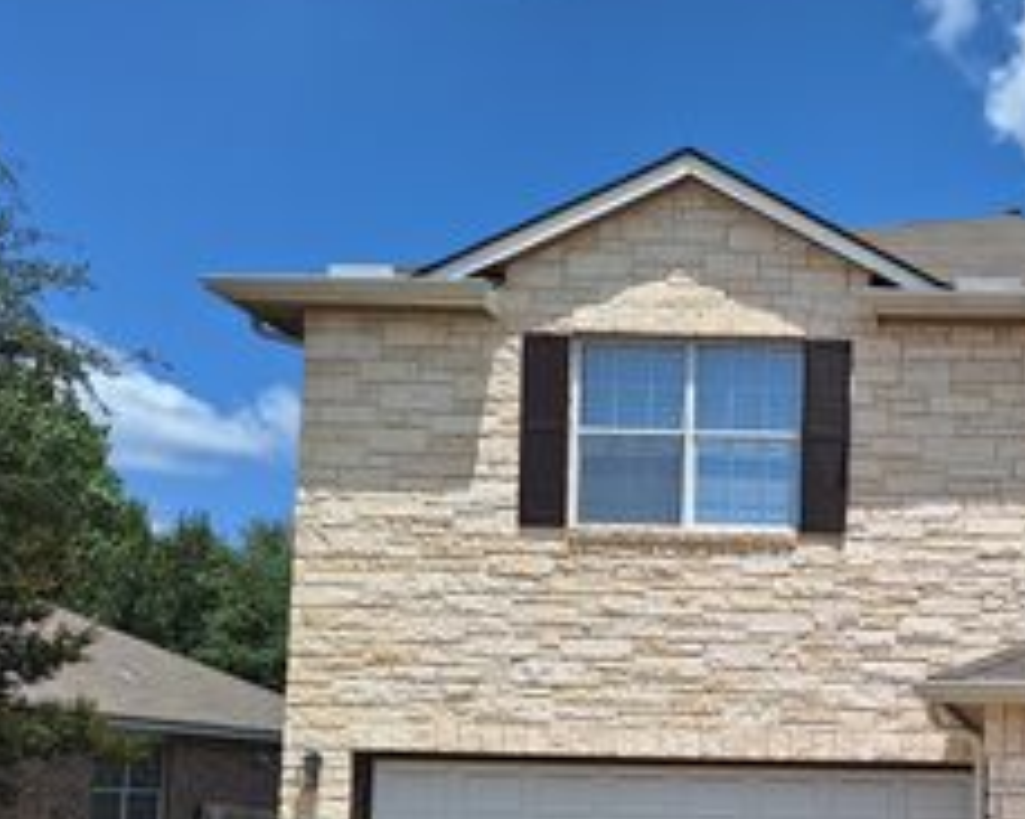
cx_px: 994
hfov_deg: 35.0
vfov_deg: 29.8
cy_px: 700
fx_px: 1486
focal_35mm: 49
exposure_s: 1/3774
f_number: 1.8
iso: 40
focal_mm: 5.54
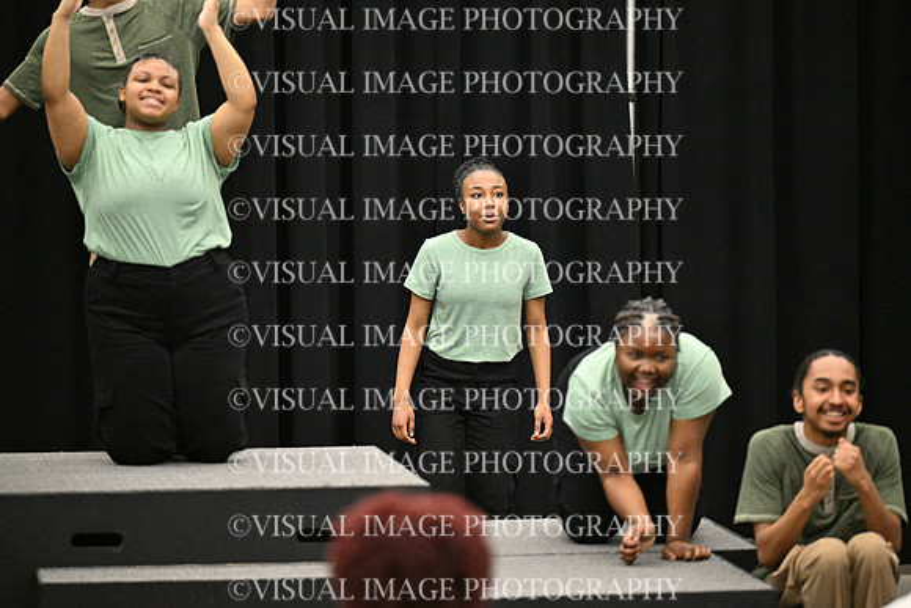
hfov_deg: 11.7
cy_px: 304
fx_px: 4429
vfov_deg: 7.9
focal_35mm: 175
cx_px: 456
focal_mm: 175
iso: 6400
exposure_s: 1/640
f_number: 2.8
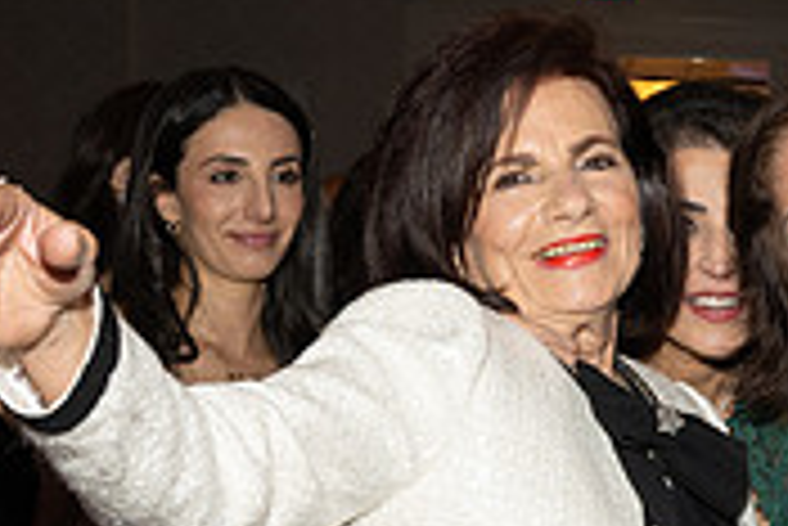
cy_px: 479
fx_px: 2213
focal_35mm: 101
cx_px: 761
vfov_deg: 13.5
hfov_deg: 19.7
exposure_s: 1/100
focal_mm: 30.5
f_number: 5.6
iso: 800
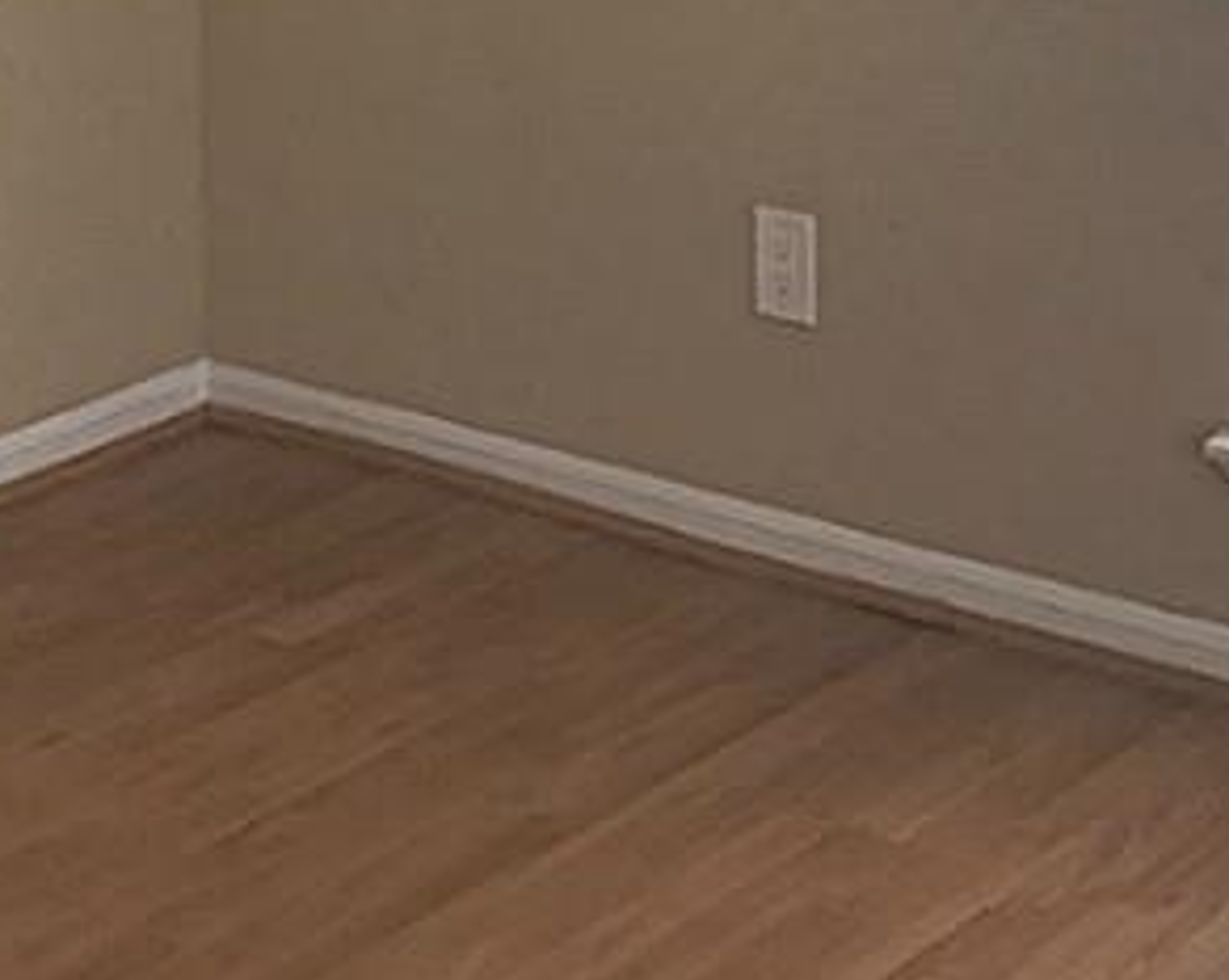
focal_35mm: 96
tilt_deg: -6.1
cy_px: -324
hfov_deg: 20.0
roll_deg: +1.1
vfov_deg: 15.2
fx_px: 3488
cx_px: 484
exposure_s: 1/302
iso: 20
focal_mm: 3.99
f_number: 1.8
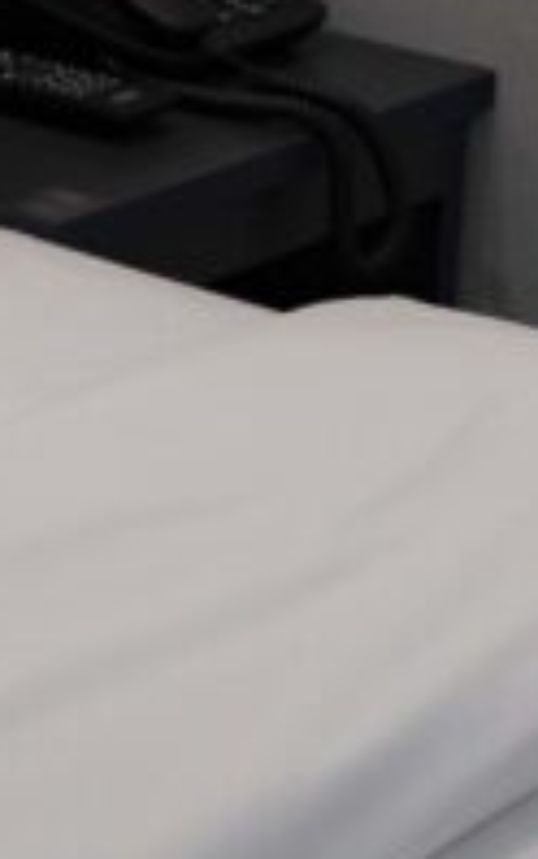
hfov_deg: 6.8
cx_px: -928
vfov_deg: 11.7
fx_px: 4193
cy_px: 241
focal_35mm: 179
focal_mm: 34
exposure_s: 1/160
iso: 1600
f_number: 4.5
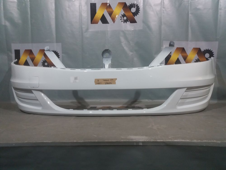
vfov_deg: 49.7
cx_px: 113
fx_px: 183
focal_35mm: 28
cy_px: 85
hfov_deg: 63.4
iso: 125
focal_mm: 3.7
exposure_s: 1/33
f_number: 1.9
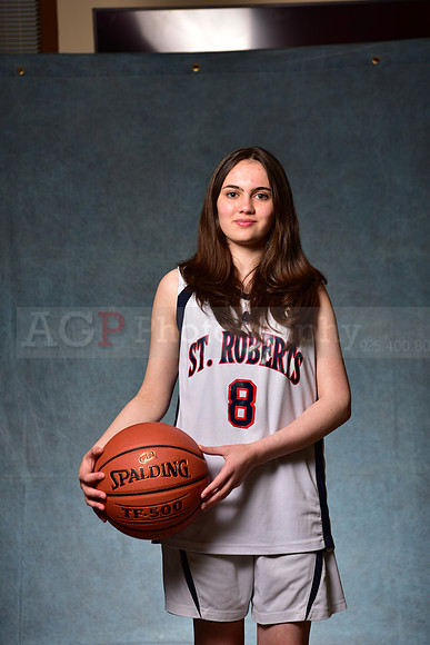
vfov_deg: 28.8
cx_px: 215
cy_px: 322
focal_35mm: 70
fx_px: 1253
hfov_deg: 19.5
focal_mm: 70
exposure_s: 1/200
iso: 100
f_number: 5
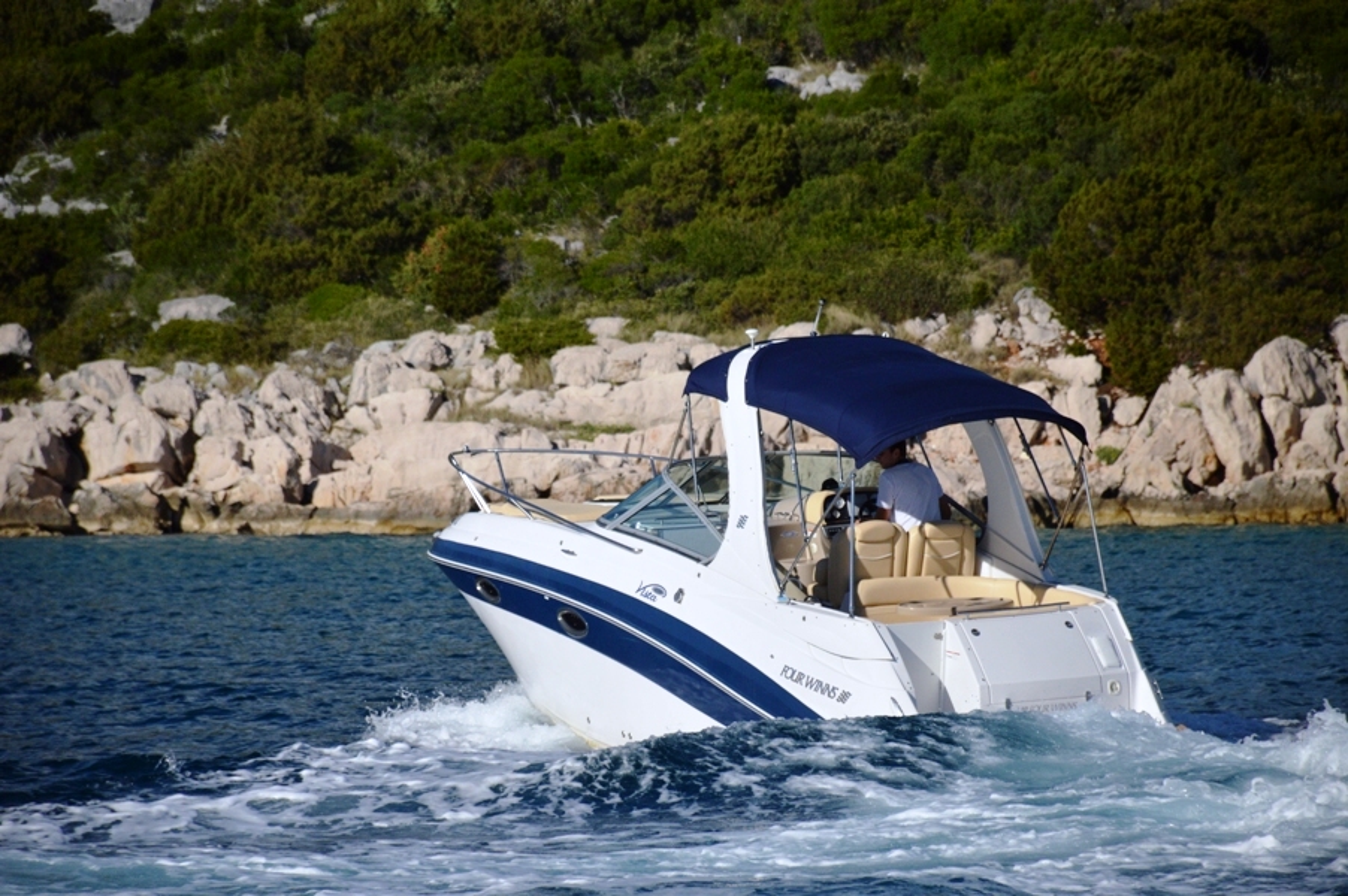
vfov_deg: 6.5
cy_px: 448
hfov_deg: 9.8
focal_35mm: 210
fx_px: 7857
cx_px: 674
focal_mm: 140
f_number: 5.6
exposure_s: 1/4000
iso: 280
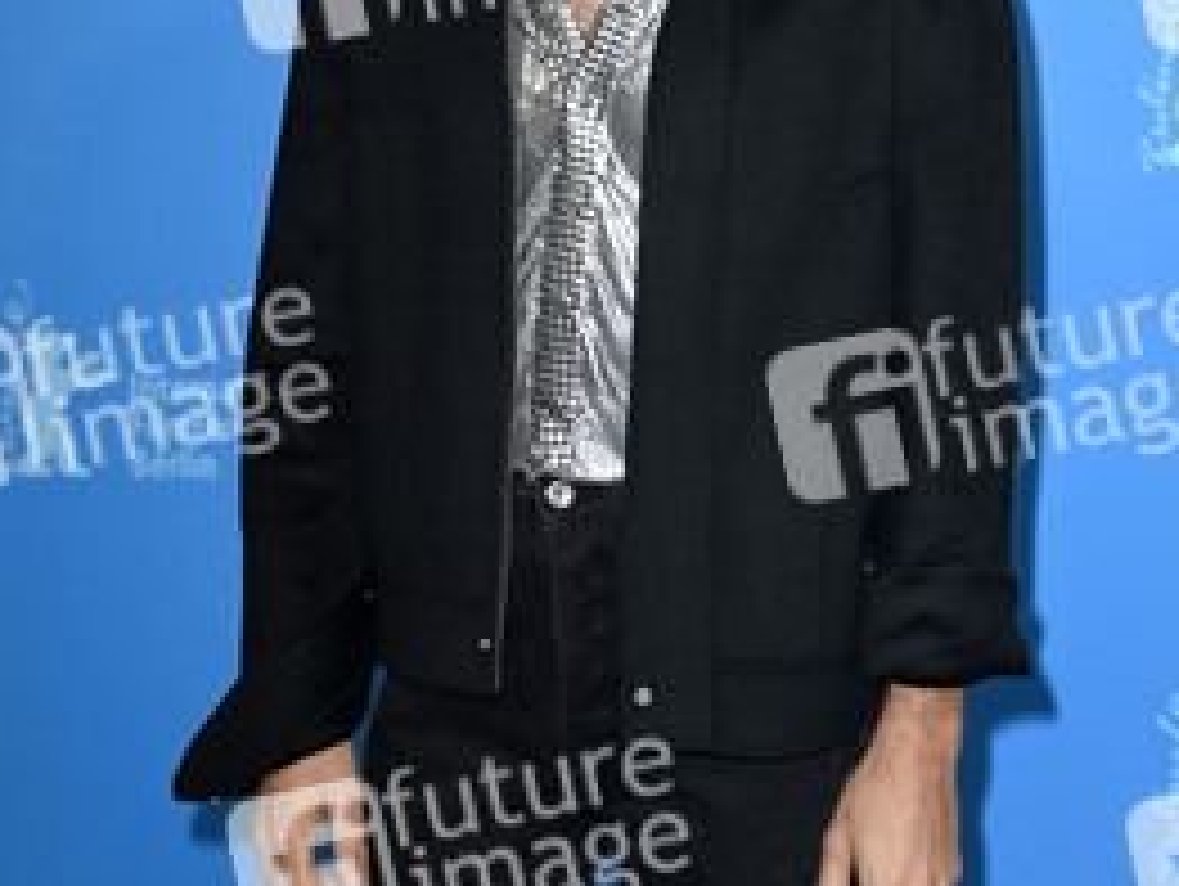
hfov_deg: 12.0
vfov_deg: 9.0
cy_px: 171
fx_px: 5591
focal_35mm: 164
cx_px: 590
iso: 800
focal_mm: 112
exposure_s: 1/200
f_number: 5.6
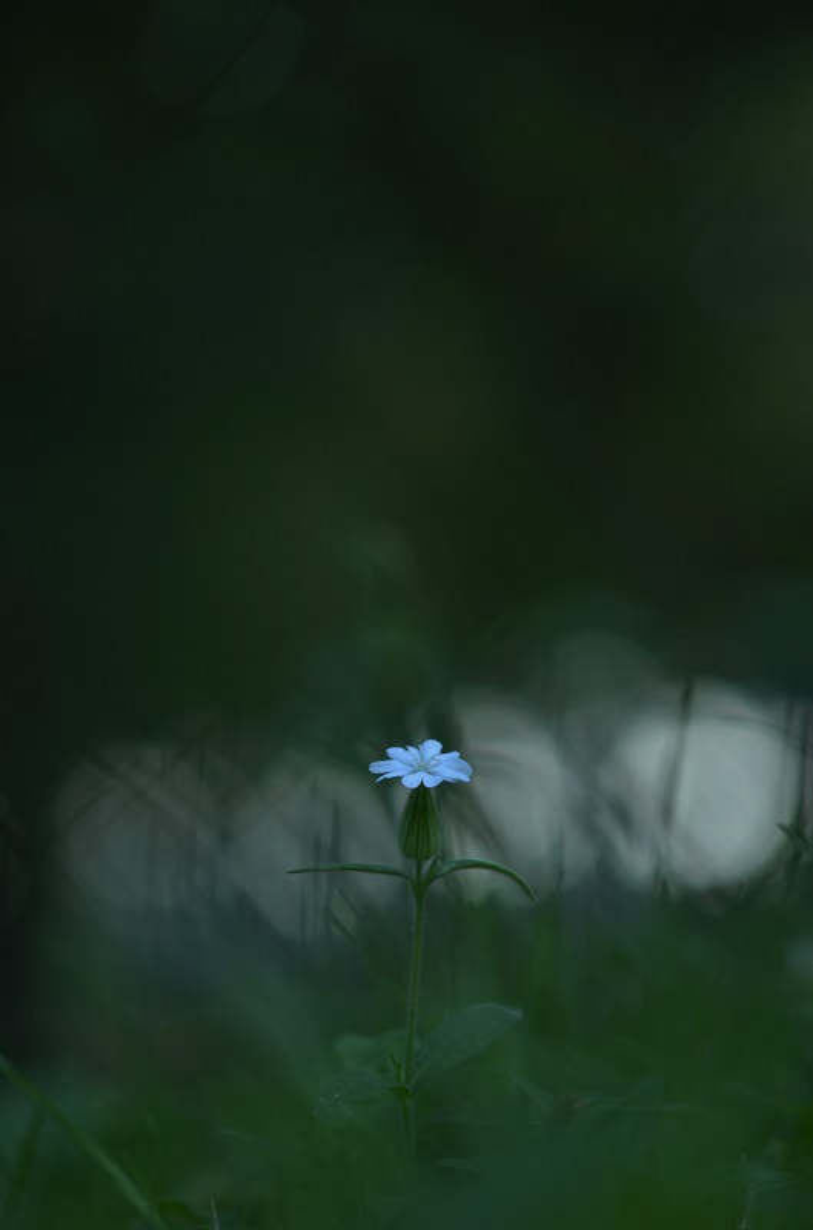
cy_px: 615
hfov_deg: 8.7
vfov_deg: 13.1
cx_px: 406
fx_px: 5365
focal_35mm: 158
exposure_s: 1/160
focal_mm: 105
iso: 100
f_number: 3
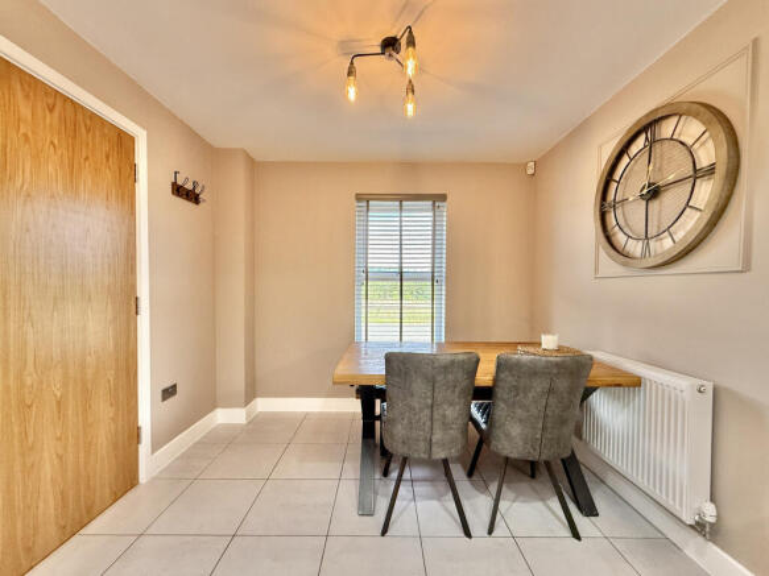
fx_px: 311
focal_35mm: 14
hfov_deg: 102.1
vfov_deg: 85.7
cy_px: 288
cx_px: 384
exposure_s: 1/99
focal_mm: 2.22
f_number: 2.2
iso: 200
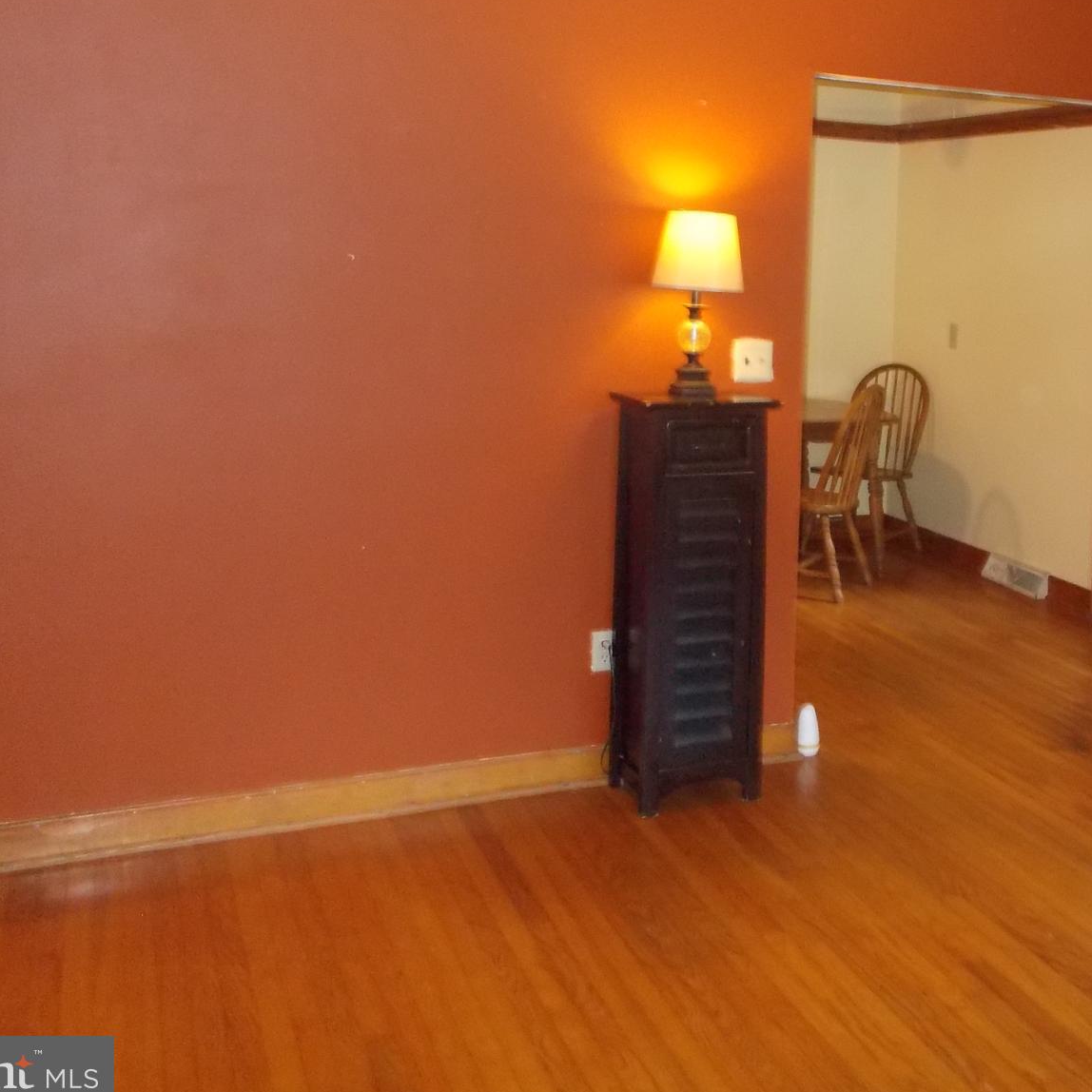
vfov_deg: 40.5
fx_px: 1463
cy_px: 383
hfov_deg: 39.5
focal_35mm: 41
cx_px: 850
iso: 500
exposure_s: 1/25
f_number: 3.2
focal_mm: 4.6
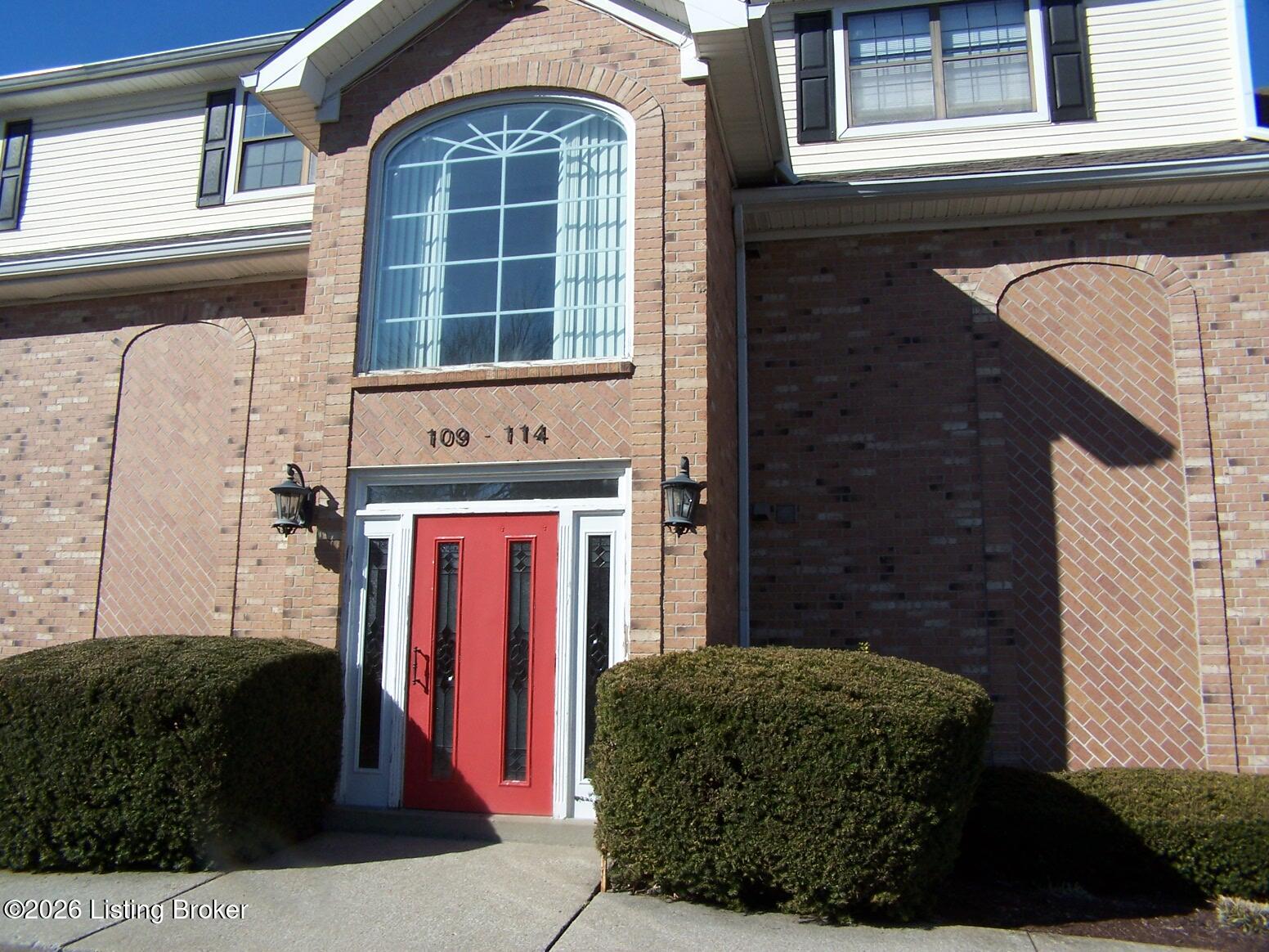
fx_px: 1393
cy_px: 476
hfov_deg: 49.0
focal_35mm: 38
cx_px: 634
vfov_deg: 37.7
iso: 80
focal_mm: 6.3
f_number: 4
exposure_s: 1/750
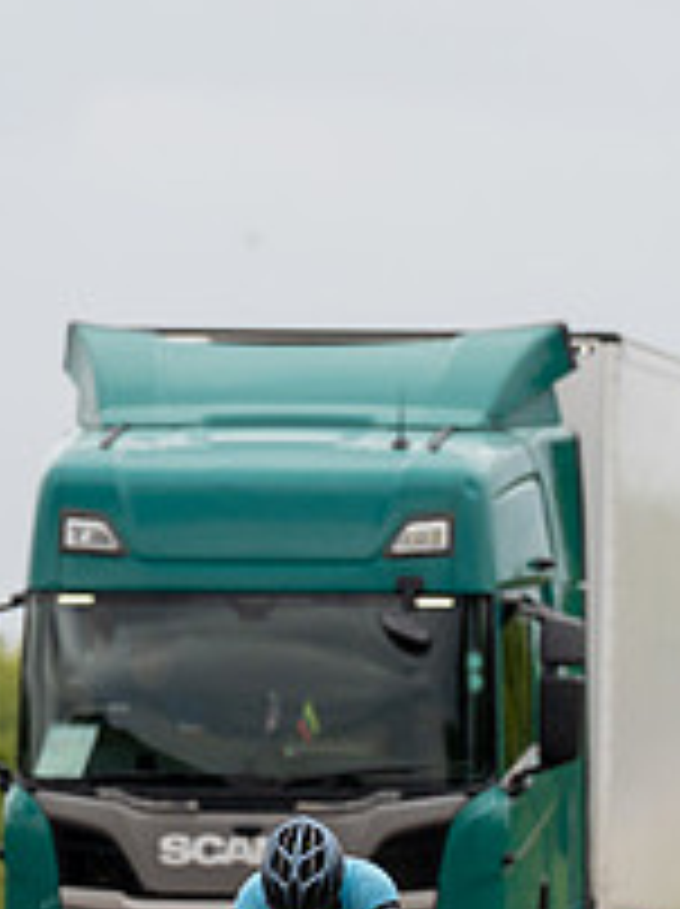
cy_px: 1004
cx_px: 358
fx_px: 18531
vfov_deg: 2.8
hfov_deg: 2.1
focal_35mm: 706
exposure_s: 1/1000
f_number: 3.5
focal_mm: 200
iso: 250
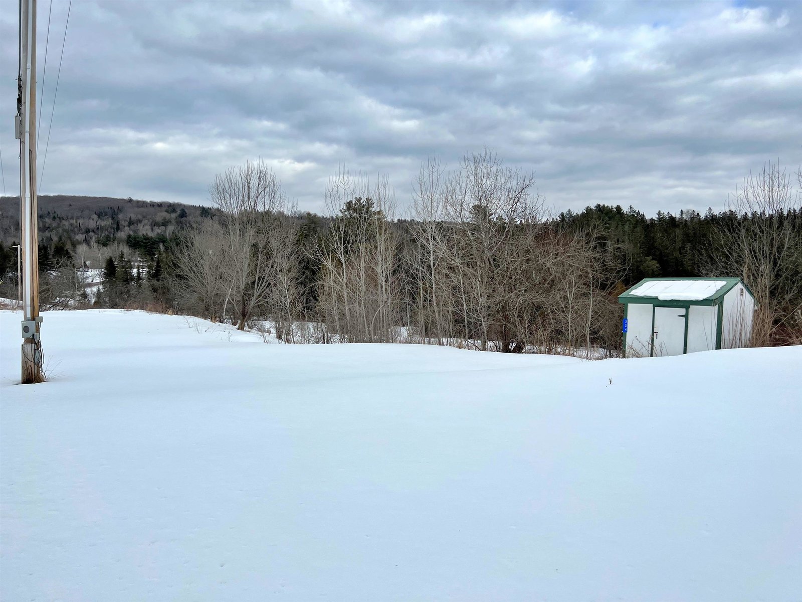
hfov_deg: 67.3
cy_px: 301
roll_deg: -0.1
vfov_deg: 53.1
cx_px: 401
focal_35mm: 26
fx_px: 602
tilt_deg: -4.0
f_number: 1.5
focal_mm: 5.7
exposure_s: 1/4831
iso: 50
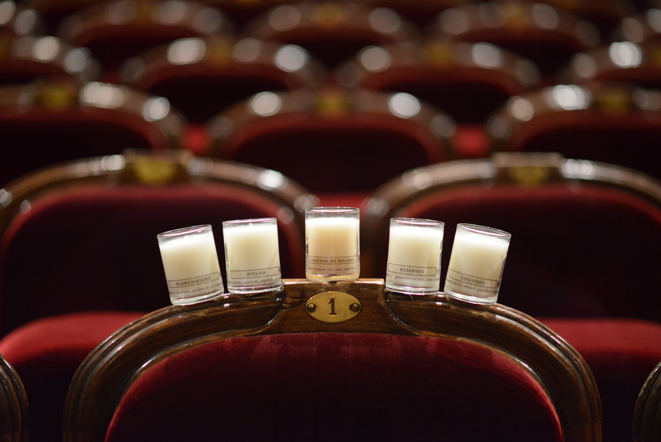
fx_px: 1561
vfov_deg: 16.1
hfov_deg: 23.9
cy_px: 221
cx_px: 330
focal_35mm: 85
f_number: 1.8
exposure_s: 1/100
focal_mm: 85
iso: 4000
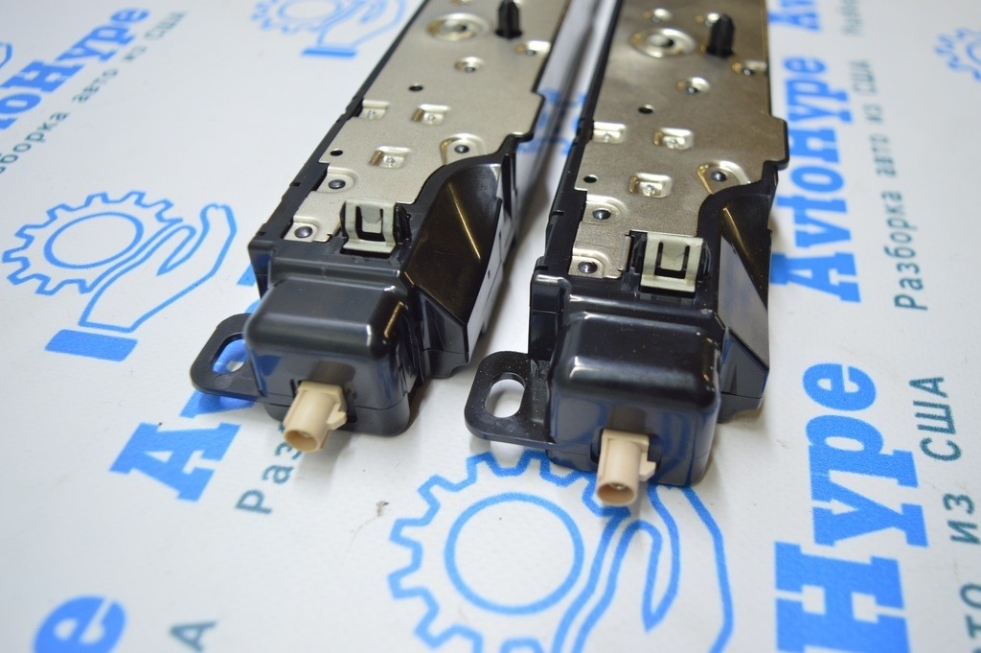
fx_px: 858
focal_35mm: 32
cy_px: 326
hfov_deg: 59.5
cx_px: 490
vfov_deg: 41.6
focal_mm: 21
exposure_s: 1/50
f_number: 3.8
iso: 400
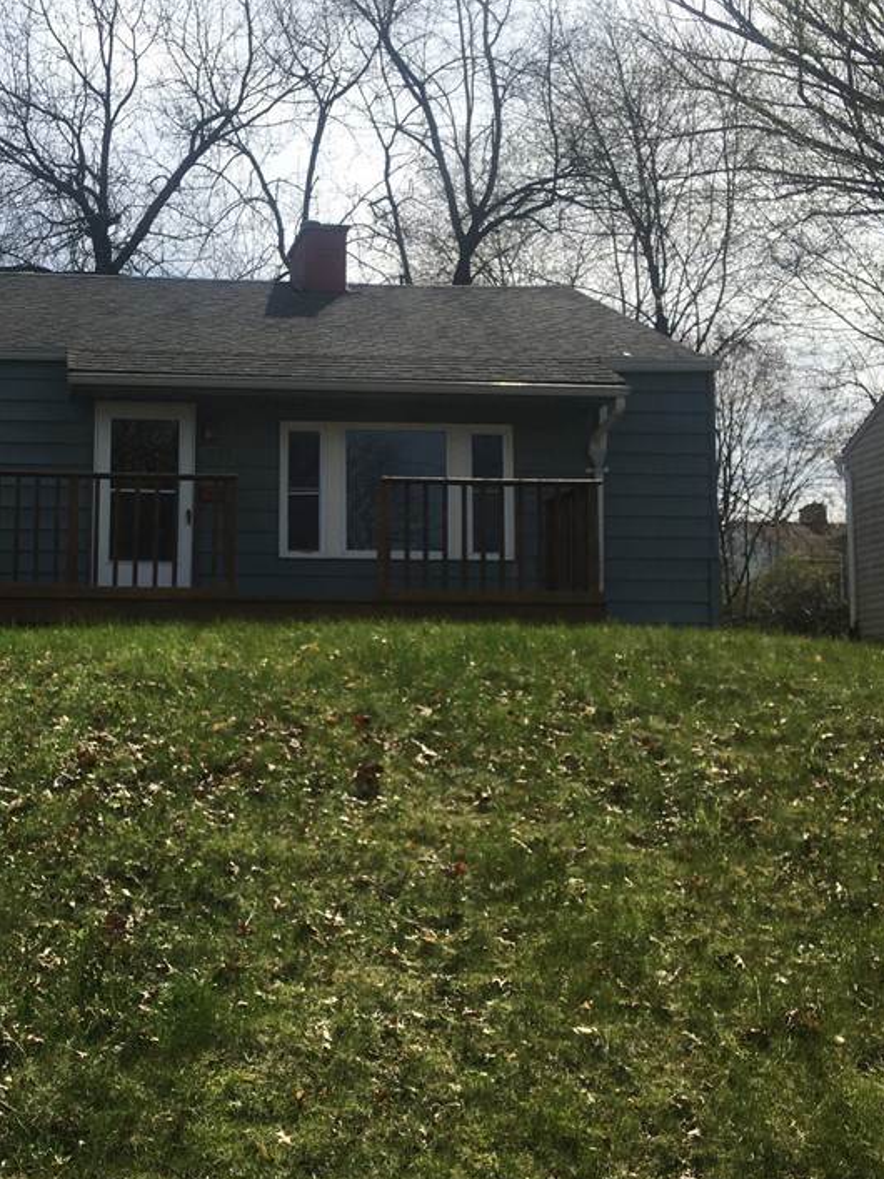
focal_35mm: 42
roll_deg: +1.7
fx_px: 1431
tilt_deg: +0.9
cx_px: 158
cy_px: 609
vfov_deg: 44.8
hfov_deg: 33.2
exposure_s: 1/1923
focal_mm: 4.15
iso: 25
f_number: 2.2
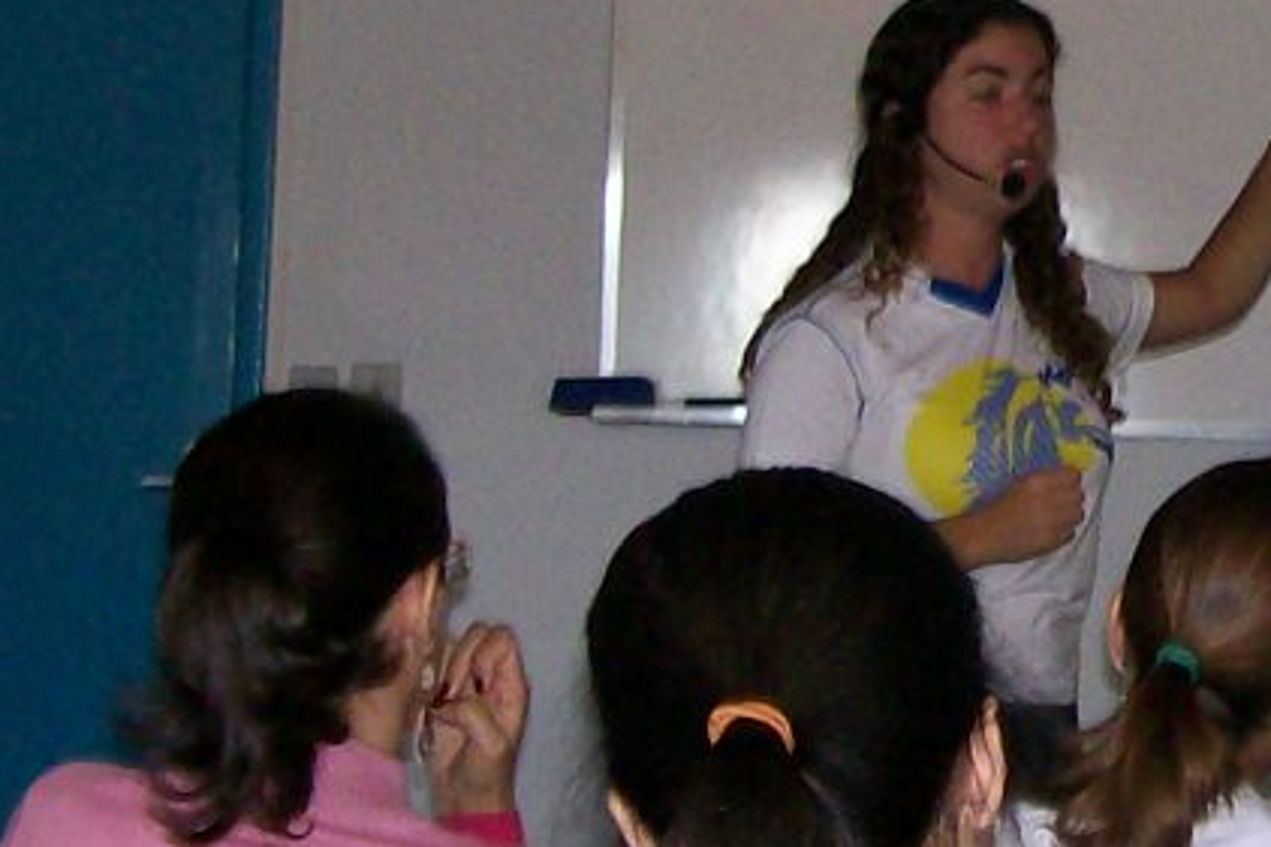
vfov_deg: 9.6
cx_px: 1274
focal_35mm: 142
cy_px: 304
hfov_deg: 14.2
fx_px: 5011
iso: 140
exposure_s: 1/64
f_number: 2.7
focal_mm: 6
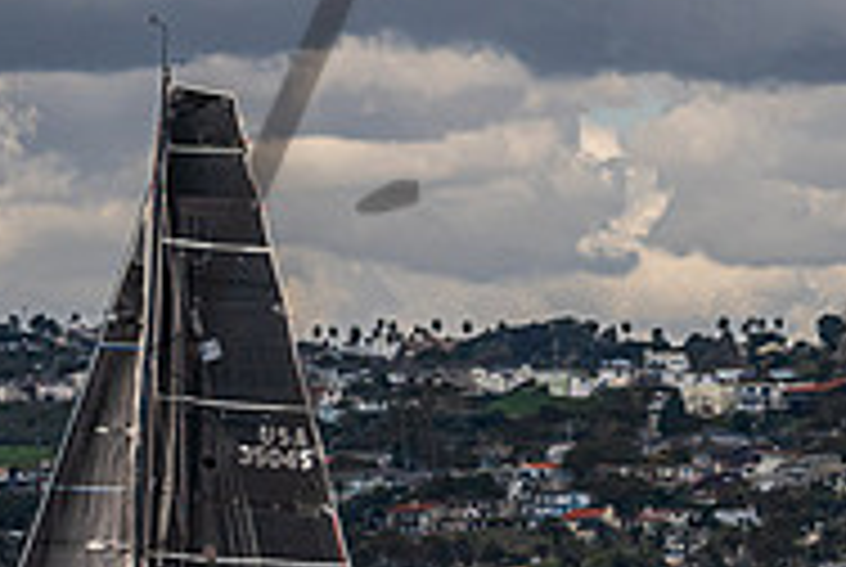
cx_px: 1185
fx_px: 11039
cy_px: 341
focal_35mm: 469
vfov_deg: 2.9
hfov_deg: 4.4
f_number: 5.6
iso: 400
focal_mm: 115
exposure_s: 1/4000
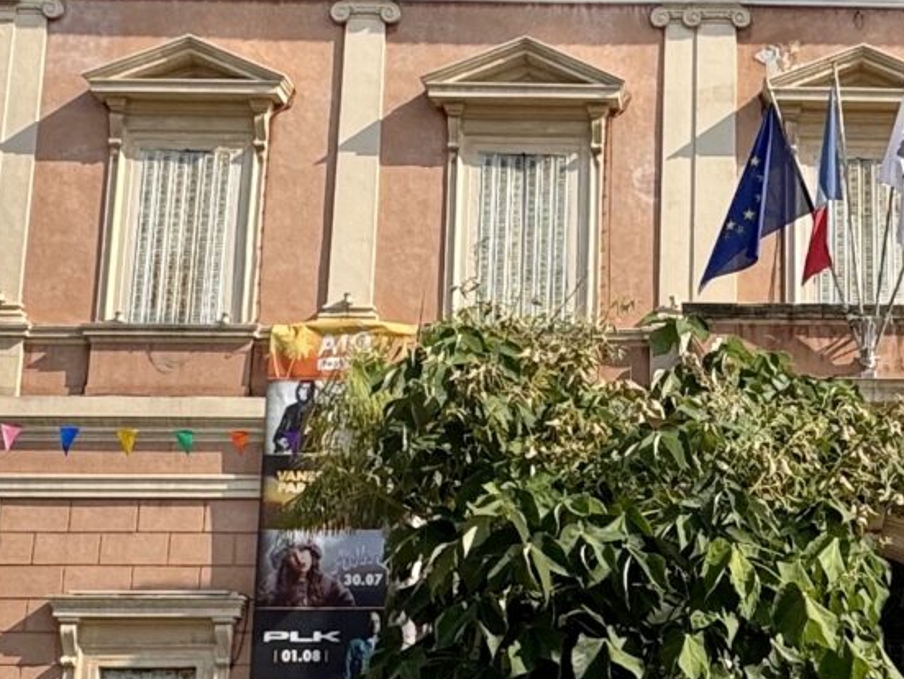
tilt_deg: +17.1
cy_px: 436
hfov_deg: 28.6
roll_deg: -1.2
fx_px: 1699
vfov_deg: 22.5
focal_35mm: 65
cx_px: 822
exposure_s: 1/1748
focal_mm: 2.22
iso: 50
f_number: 2.2
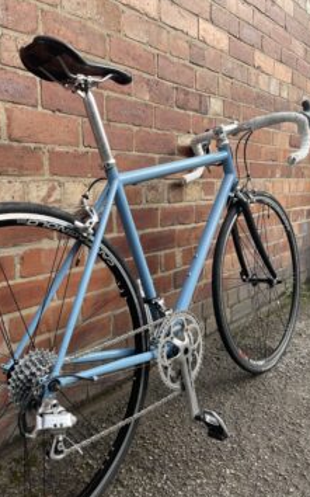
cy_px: 251
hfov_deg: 44.4
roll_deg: +1.4
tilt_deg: -10.2
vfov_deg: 66.5
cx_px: 136
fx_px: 379
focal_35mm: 28
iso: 32
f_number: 1.6
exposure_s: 1/749
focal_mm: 4.2
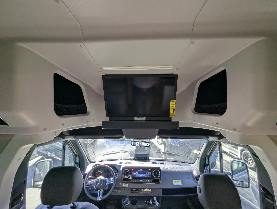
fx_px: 128
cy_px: 104
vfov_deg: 78.2
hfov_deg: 94.4
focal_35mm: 16
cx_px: 138
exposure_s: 1/189
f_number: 2.2
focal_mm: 2.35
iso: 51
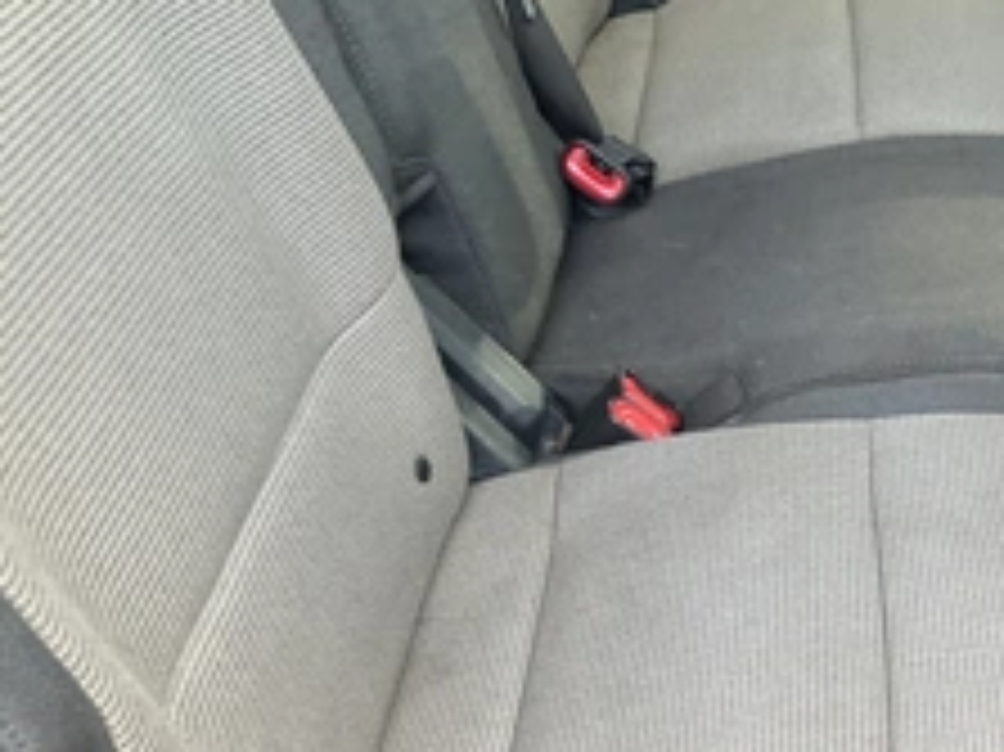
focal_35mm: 52
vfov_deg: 27.4
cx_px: 770
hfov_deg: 35.9
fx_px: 1507
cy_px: 621
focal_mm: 3
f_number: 1.8
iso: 64
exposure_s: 1/110
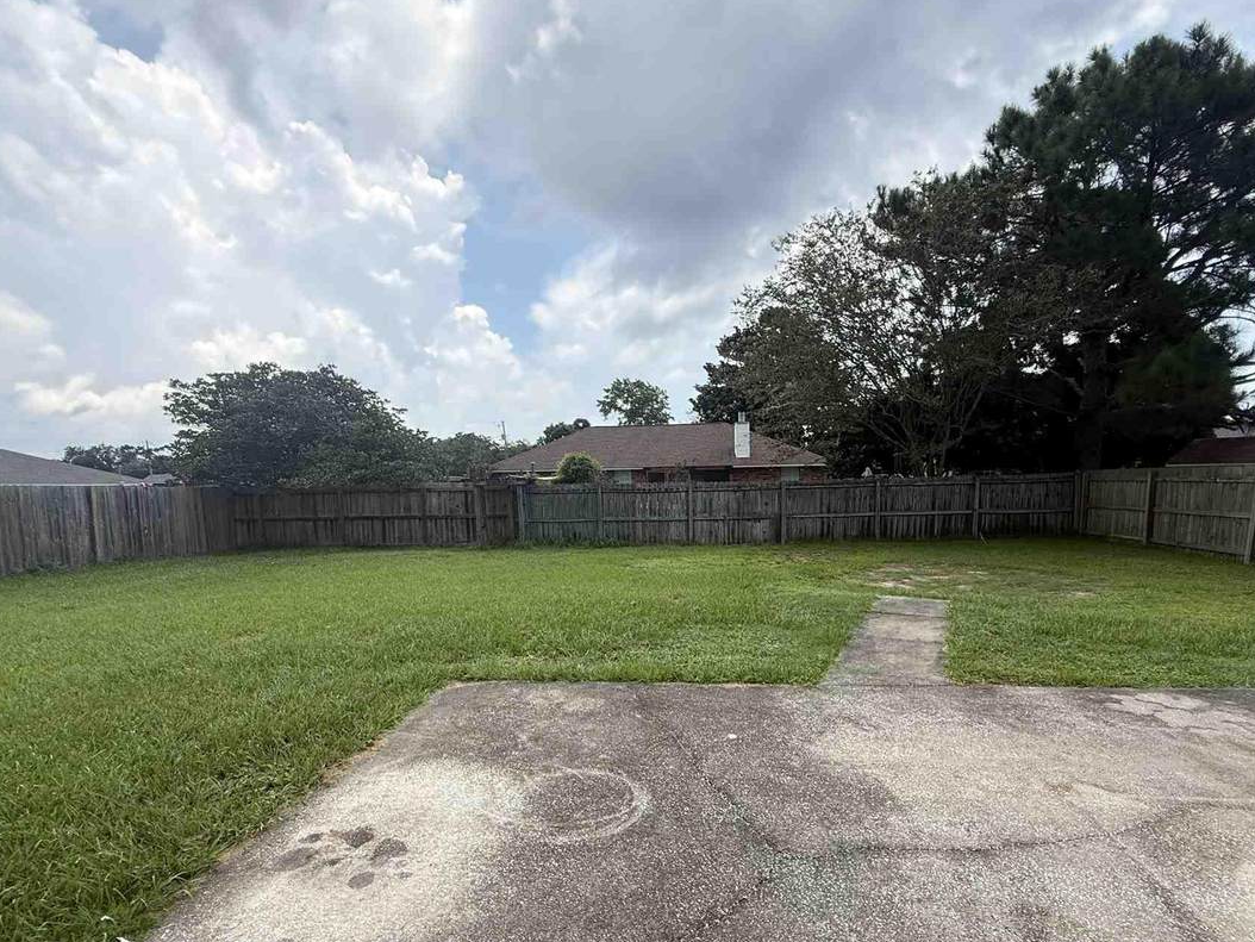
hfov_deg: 91.0
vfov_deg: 74.2
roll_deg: +0.7
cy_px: 545
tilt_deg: -4.8
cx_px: 638
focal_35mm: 17
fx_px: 616
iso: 64
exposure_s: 1/631
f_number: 2.2
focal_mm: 2.22
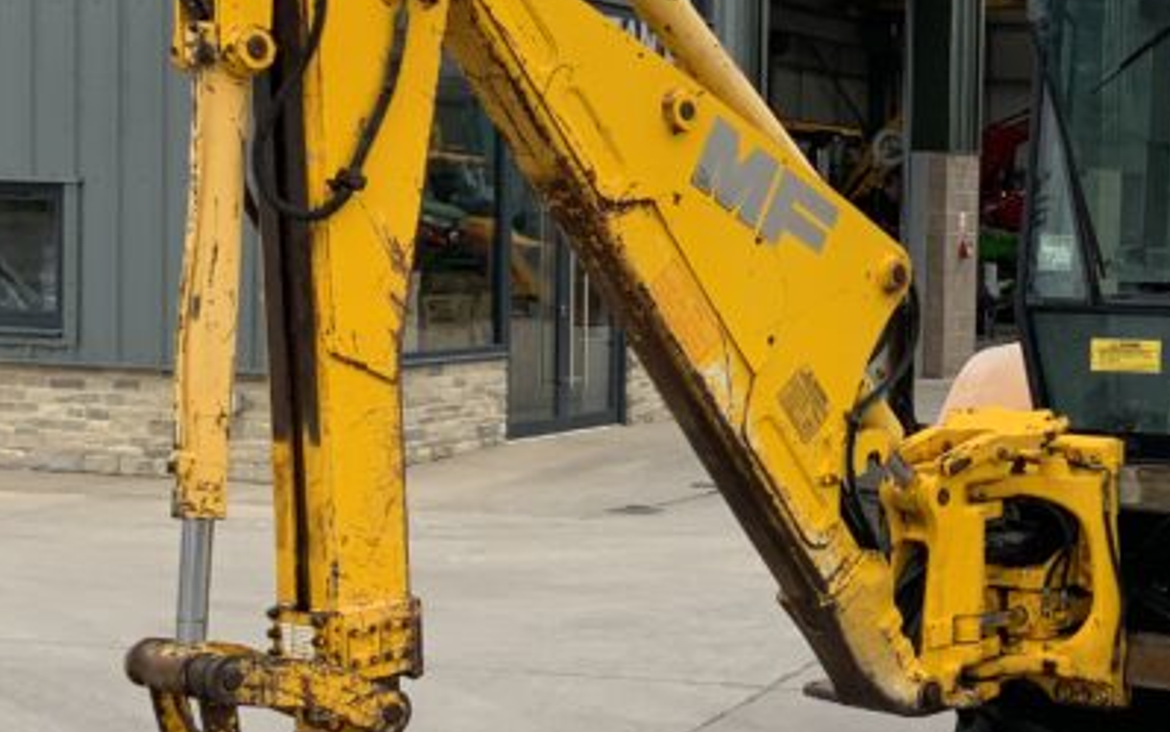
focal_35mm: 79
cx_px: 1049
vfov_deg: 16.5
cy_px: 376
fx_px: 2520
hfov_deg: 25.4
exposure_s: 1/978
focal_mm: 3
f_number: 1.8
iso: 16
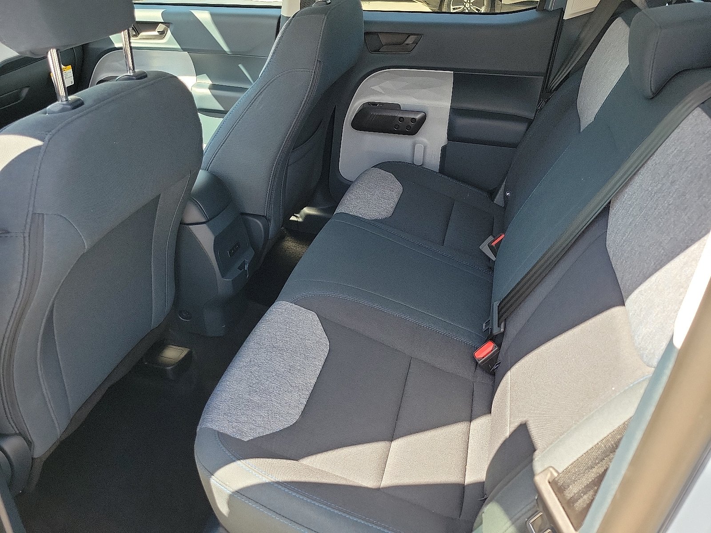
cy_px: 266
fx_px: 534
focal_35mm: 26
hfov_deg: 67.3
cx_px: 356
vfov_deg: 53.1
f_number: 1.8
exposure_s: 1/119
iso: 66
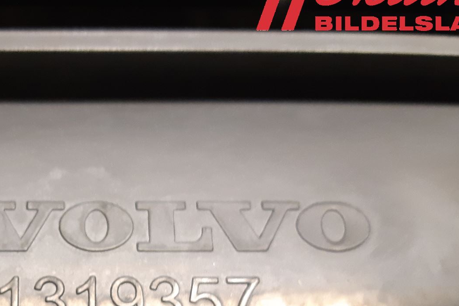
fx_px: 676
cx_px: 76
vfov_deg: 24.5
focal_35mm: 53
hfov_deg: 36.0
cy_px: 293
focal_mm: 3.93
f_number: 1.7
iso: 320
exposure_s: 1/25
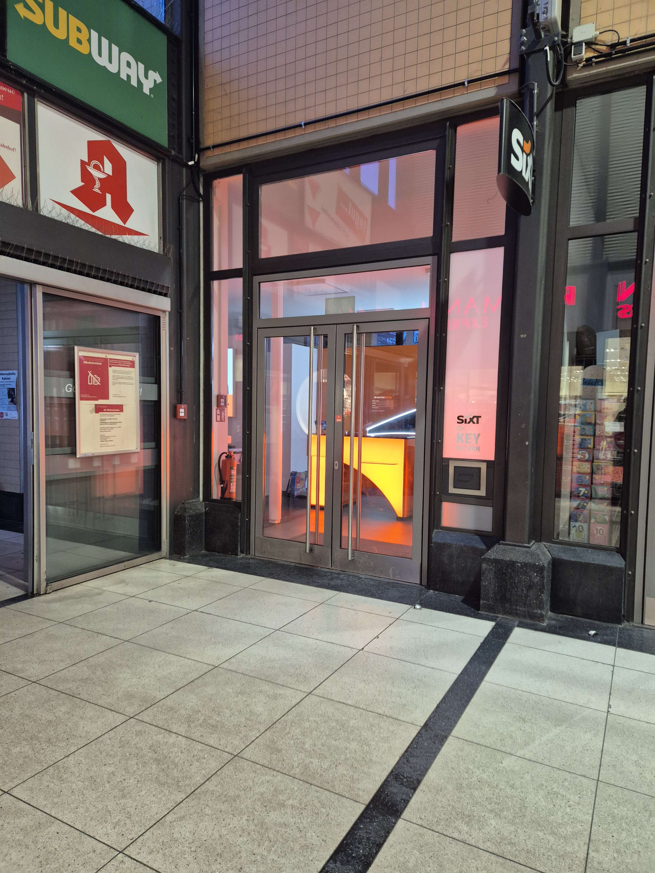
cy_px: 436
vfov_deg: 73.9
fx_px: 580
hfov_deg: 58.9
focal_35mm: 23
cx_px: 328
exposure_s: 1/100
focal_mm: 5.4
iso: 640
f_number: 1.8
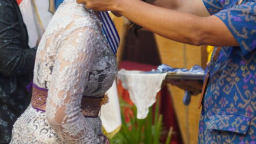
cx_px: 140
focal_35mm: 111
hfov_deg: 19.3
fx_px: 754
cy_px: 48
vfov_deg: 10.9
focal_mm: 30
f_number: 1.4
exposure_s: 1/90
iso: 500
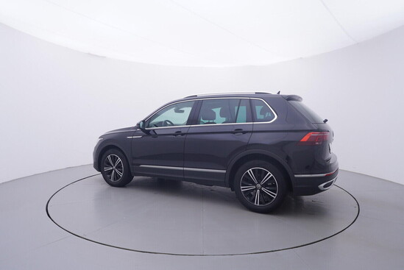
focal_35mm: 22
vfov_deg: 56.2
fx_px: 253
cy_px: 135
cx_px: 202
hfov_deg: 77.3
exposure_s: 1/80
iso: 200
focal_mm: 15
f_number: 5
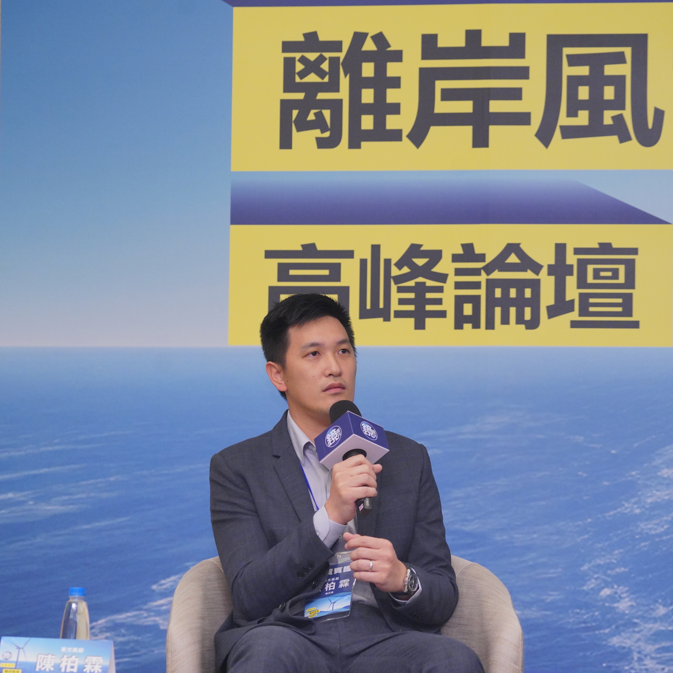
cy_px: 334
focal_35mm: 159
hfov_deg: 11.0
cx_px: 337
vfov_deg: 11.0
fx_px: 3497
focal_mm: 122
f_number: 4.5
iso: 3200
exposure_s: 1/125
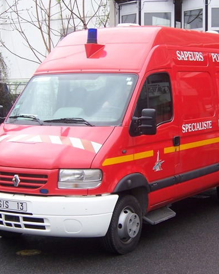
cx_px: 155
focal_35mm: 78
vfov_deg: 24.5
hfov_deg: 19.5
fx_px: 633
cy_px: 131
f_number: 3.6
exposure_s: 1/90
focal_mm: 9
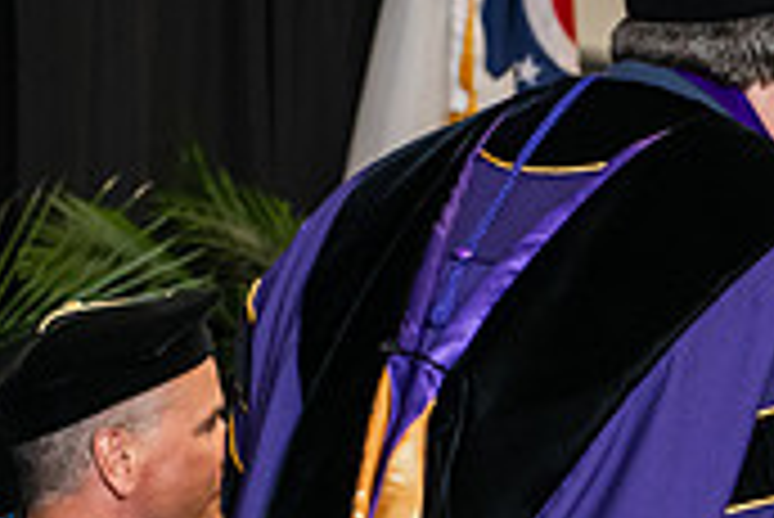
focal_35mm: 236
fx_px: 5078
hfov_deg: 8.6
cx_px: 1035
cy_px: 349
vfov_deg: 5.8
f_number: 5
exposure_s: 1/200
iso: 2000
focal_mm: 70
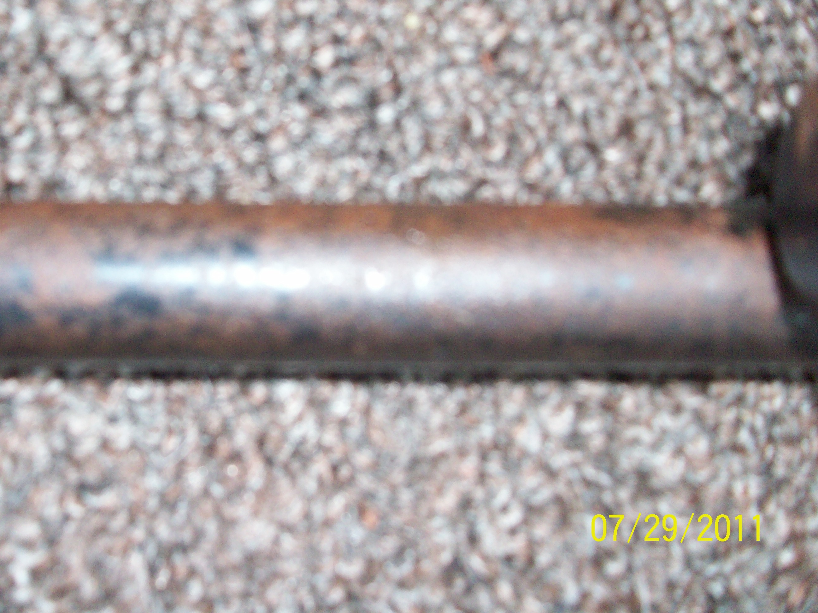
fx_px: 1016
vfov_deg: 33.4
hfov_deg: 43.5
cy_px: 233
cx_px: 301
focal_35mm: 43
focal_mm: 5.7
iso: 160
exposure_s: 1/60
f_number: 2.8
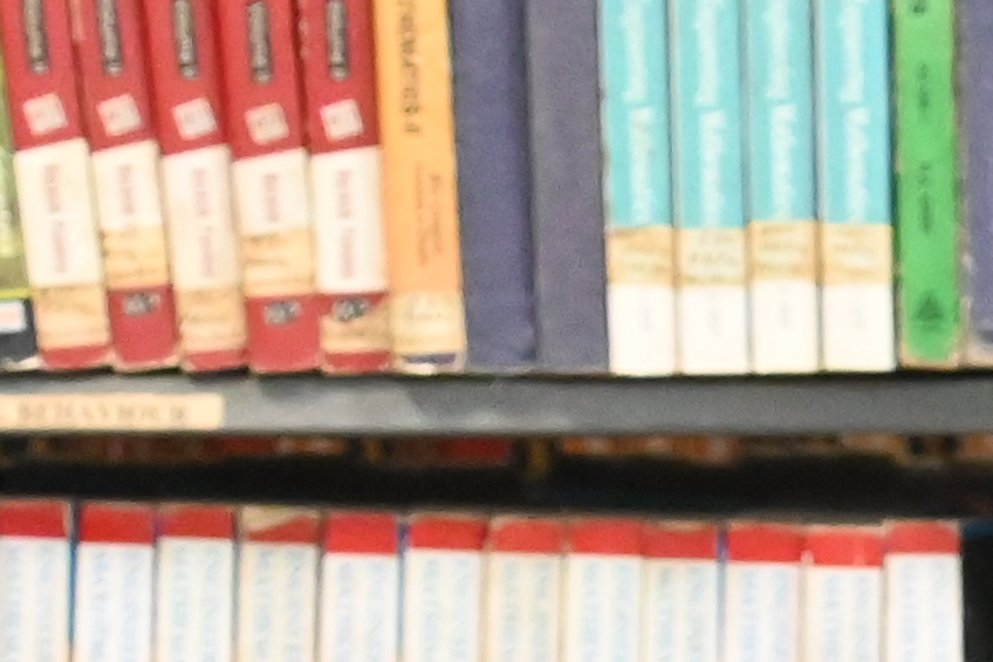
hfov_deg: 3.5
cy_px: 1977
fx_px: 16030
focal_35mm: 581
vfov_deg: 2.3
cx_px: 3176
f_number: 4.8
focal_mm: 59
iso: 3200
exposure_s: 1/60
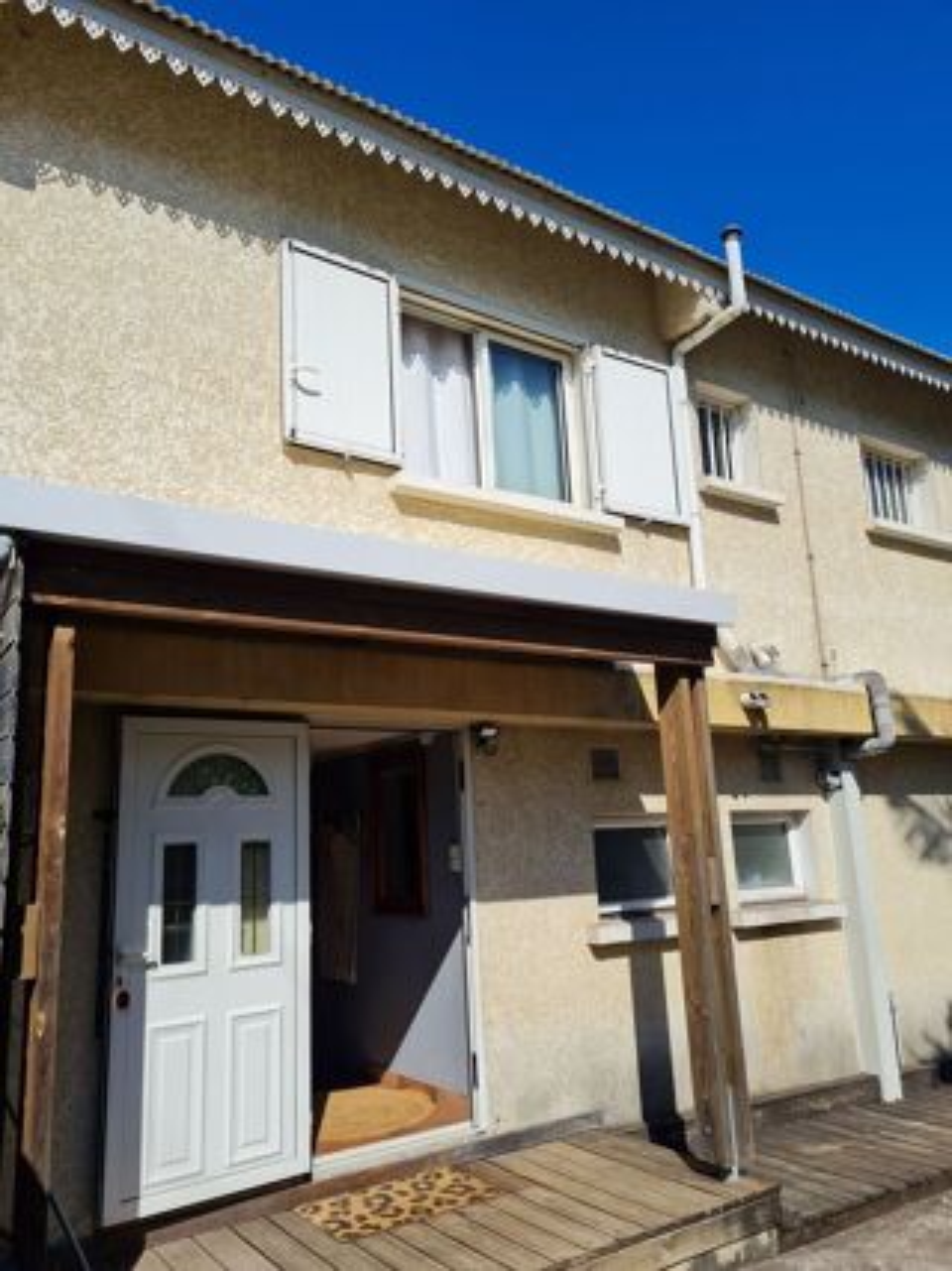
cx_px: 476
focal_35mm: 26
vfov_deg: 67.3
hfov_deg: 53.0
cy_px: 636
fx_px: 954
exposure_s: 1/4288
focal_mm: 5.4
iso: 50
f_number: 1.8
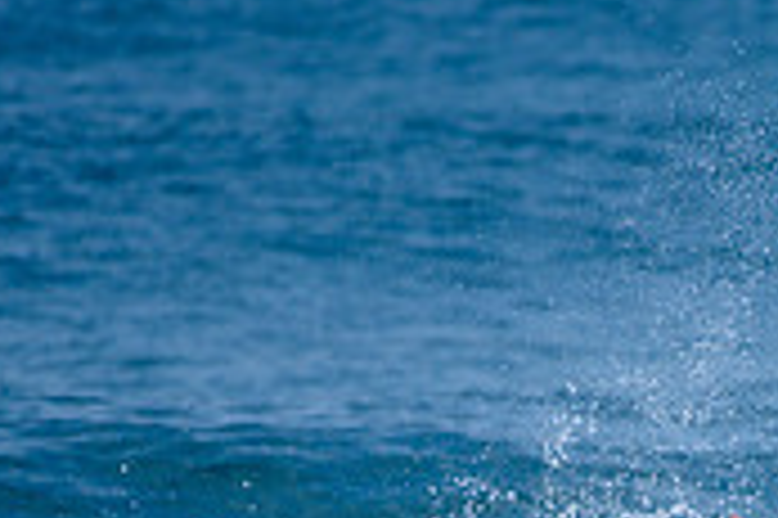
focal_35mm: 1677
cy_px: 763
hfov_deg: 1.2
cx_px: 738
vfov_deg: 0.8
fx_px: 36207
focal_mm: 500
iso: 160
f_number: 5.6
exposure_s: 1/2000
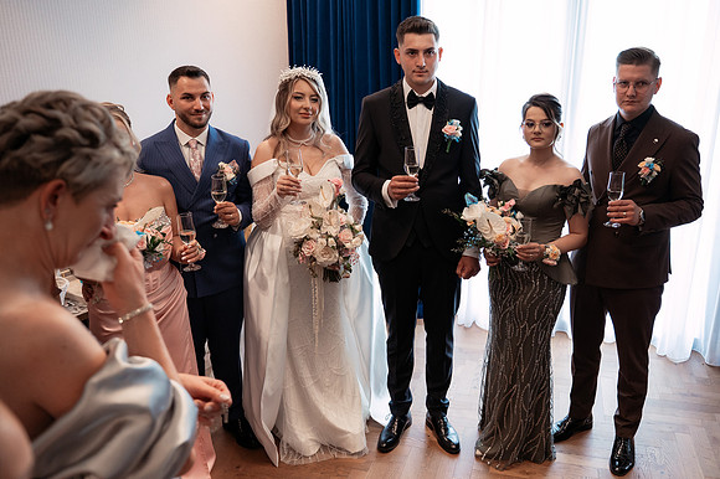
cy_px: 248
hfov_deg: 60.7
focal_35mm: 31
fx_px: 613
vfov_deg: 42.7
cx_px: 394
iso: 1600
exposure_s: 1/250
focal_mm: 28
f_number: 3.2
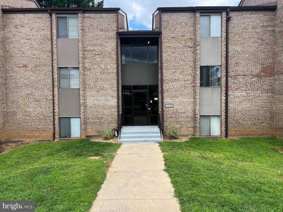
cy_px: 106
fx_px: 213
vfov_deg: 53.1
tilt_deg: -0.4
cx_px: 142
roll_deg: +1.1
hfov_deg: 67.3
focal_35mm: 26
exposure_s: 1/1575
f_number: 1.5
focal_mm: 5.7
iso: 50
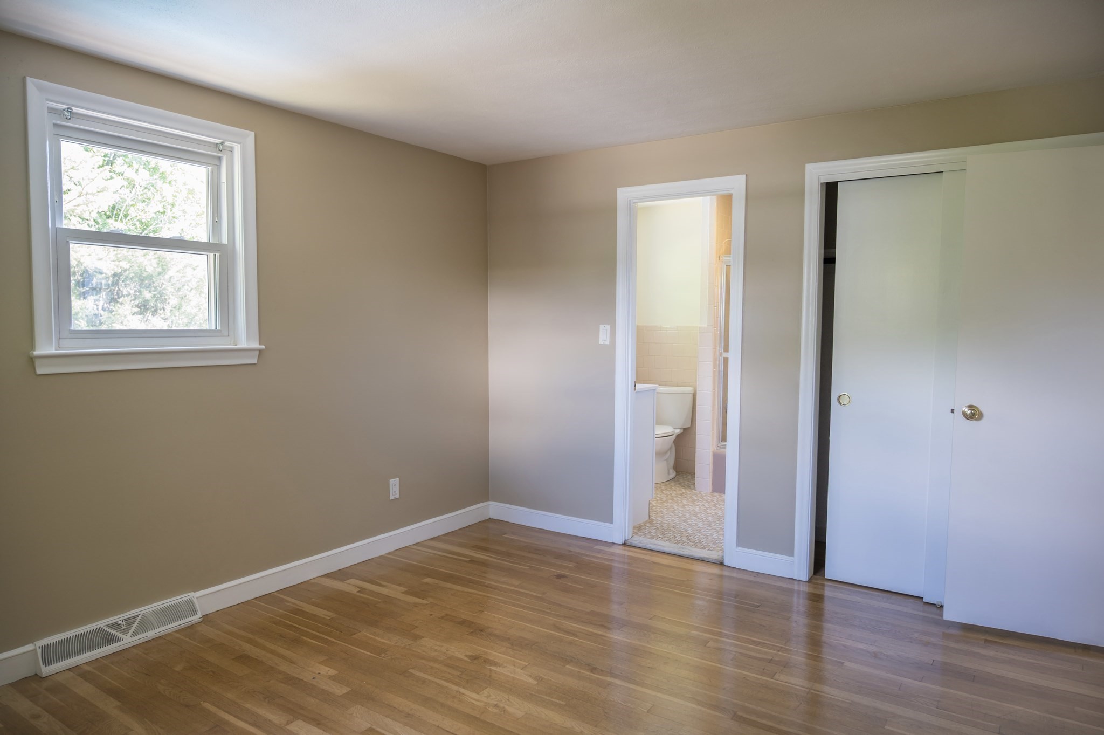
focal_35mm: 24
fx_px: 736
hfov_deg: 73.8
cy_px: 368
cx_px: 552
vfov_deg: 53.1
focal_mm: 24
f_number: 4
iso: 400
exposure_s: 1/20
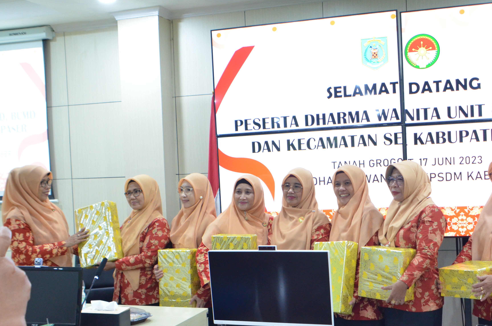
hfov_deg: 41.7
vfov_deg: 28.4
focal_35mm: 47
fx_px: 641
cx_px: 310
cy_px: 199
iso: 1600
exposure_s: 1/30
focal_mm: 22
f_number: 5.6
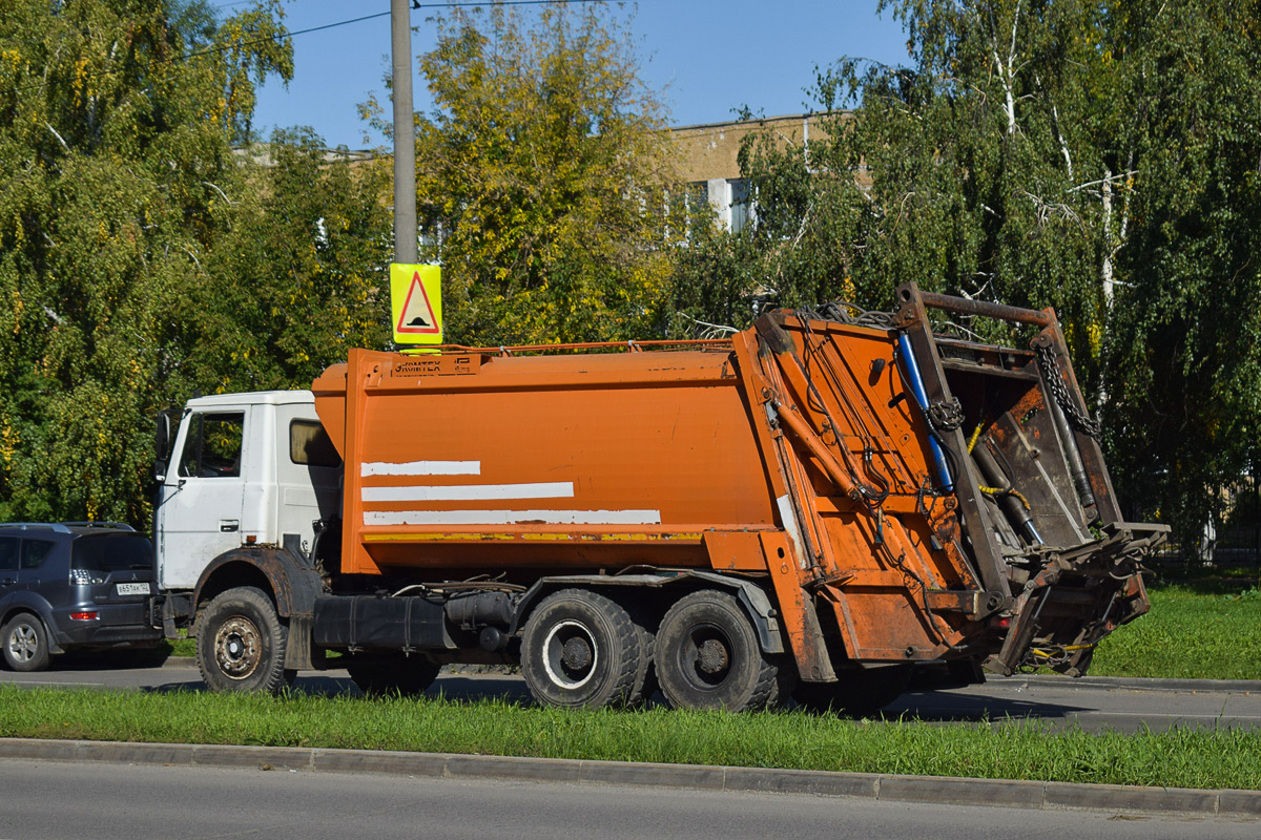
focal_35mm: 82
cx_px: 630
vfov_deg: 16.6
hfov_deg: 24.6
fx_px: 2890
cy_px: 420
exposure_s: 1/1600
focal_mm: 55
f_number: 7.1
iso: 200
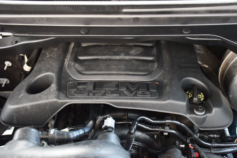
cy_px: 79
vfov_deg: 33.4
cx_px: 118
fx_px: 263
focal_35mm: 40
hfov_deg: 48.5
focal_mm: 27
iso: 12800
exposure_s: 1/15
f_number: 4
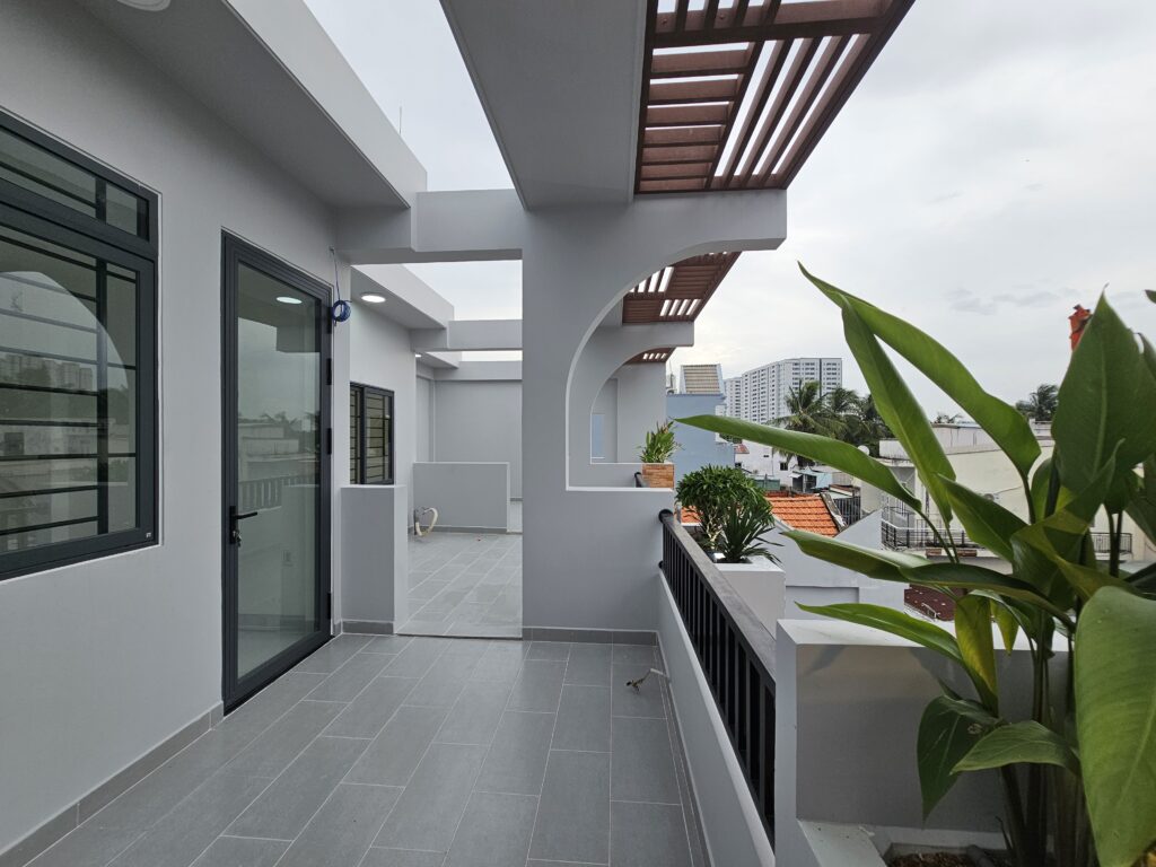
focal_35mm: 13
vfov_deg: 89.9
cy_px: 434
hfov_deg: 106.2
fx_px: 434
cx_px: 578
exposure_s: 1/411
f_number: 2.2
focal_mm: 2.2
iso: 50
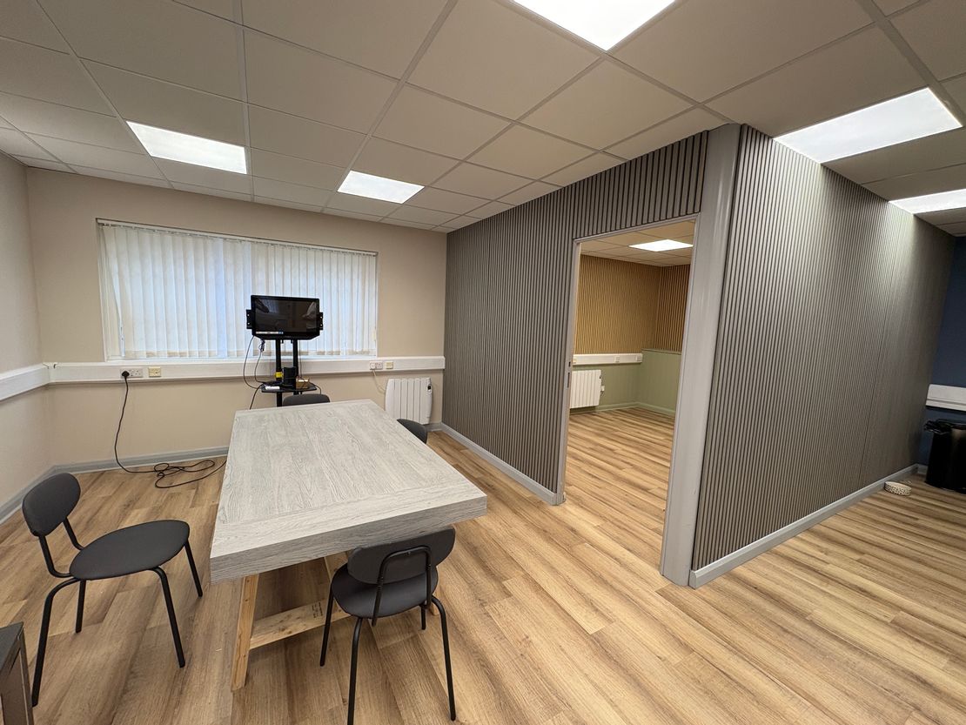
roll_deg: -2.0
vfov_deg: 85.7
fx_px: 391
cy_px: 362
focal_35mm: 14
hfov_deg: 102.1
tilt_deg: -8.0
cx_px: 483
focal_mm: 2.22
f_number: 2.2
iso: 125
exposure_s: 1/100
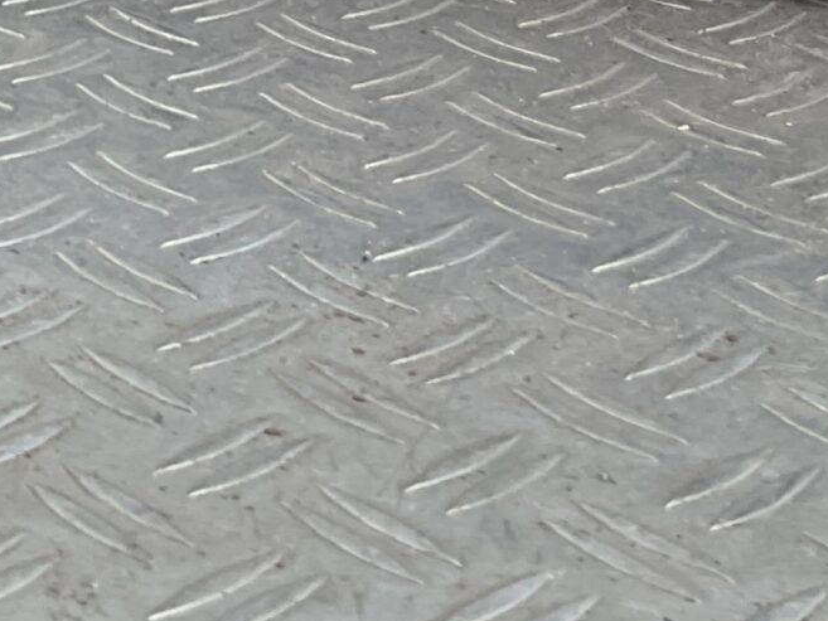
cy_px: -470
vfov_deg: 12.1
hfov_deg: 16.7
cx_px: -168
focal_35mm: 113
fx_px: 2703
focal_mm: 3
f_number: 1.8
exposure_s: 1/125
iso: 16
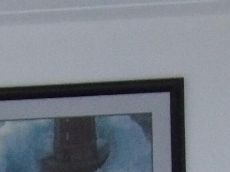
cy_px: 351
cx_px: -59
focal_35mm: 240
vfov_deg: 6.0
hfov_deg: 8.2
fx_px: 1594
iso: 800
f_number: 3.8
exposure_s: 1/13
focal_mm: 8.2
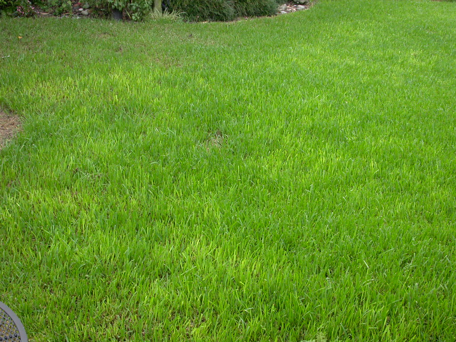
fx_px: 619
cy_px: 171
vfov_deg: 30.9
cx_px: 228
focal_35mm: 47
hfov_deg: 40.4
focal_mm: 9.8
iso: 100
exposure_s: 1/43.4
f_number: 2.8
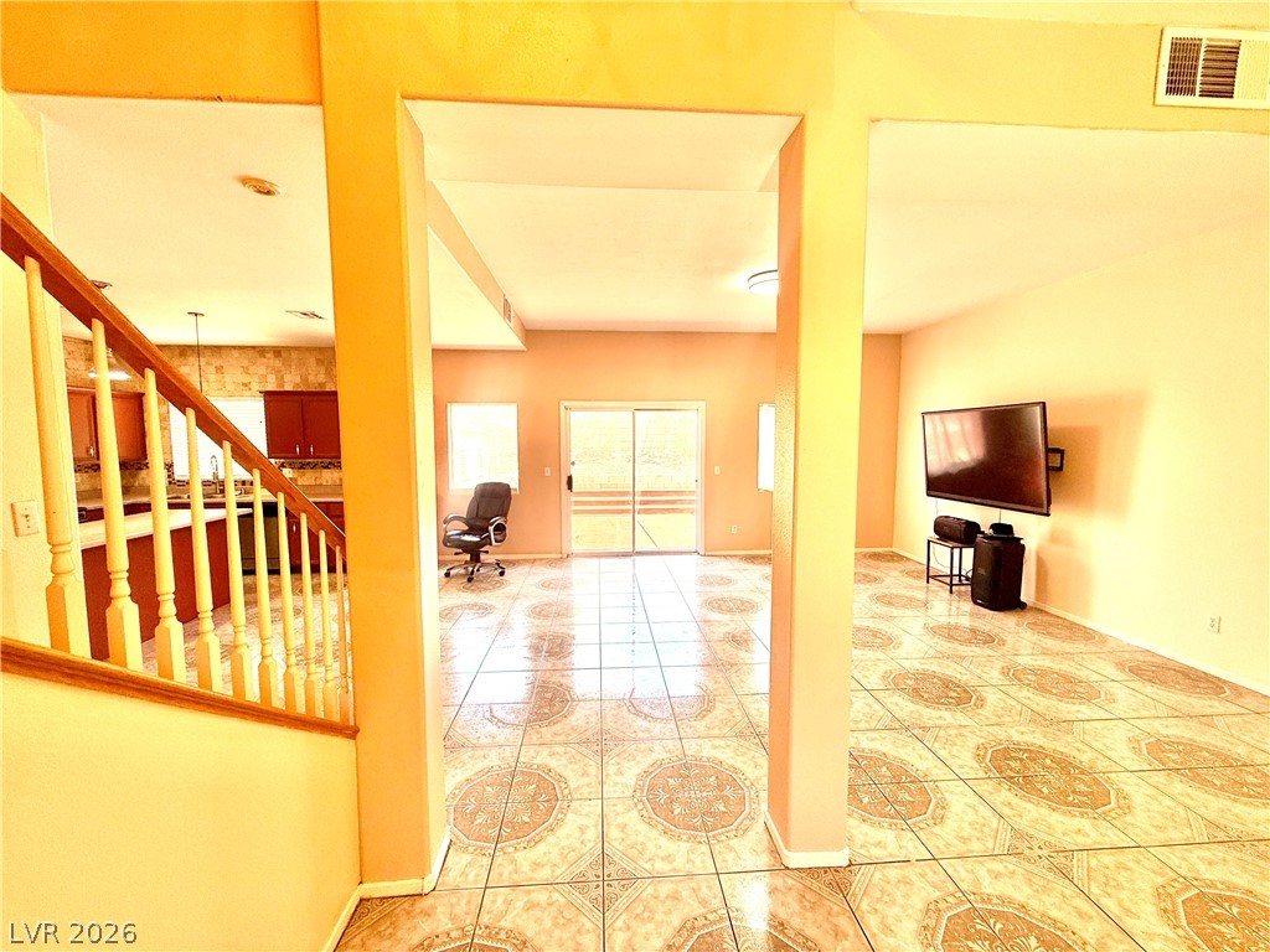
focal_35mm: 14
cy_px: 476
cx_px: 635
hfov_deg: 102.1
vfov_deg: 85.7
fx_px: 514
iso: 64
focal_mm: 2.22
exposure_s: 1/132
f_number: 2.2
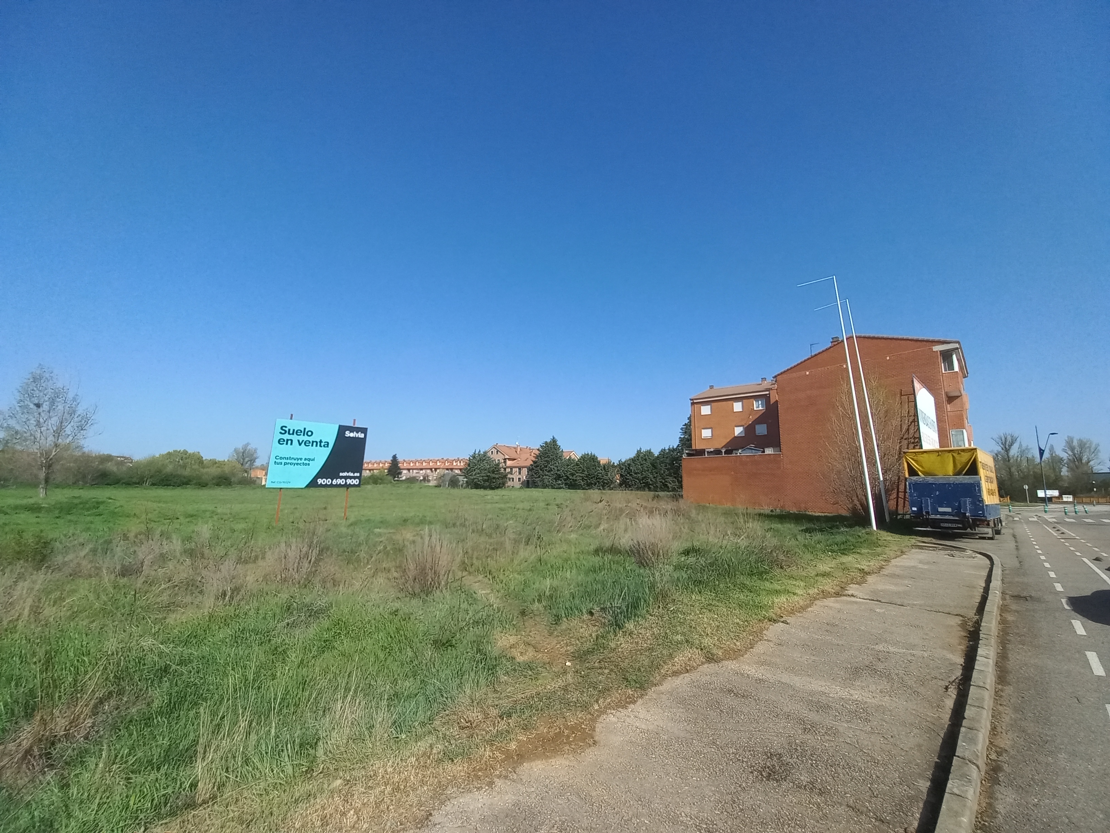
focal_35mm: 13
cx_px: 555
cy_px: 416
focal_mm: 1.42
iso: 40
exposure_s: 1/1221
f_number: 2.2
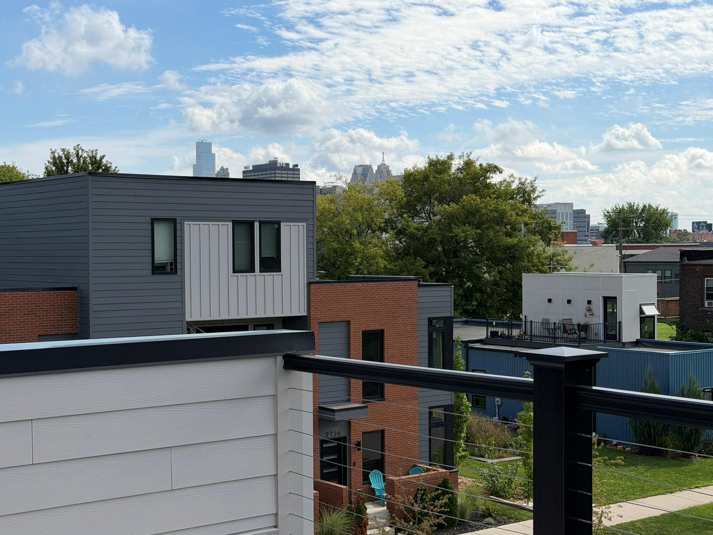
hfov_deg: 34.3
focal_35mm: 56
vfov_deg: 26.1
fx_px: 1154
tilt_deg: -3.3
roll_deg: +0.7
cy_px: 285
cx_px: 327
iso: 64
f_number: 1.78
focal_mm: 6.76
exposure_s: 1/6024
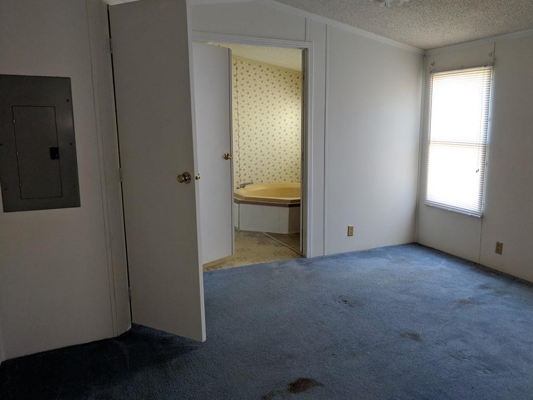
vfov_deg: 48.2
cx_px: 296
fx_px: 447
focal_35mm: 29
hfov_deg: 61.5
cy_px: 196
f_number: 2
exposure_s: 1/120
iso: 292
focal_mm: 4.67
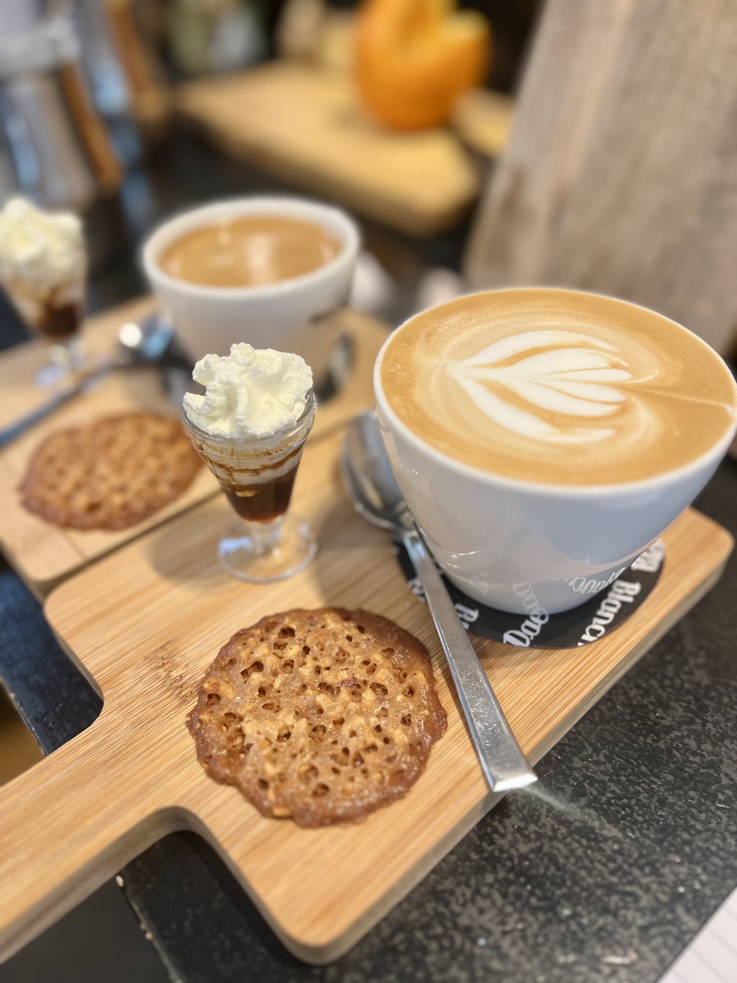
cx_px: 368
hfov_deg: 53.1
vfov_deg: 67.3
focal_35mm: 26
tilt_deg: -42.3
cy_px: 492
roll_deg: +1.9
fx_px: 738
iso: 125
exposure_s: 1/50
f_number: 1.5
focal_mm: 5.7
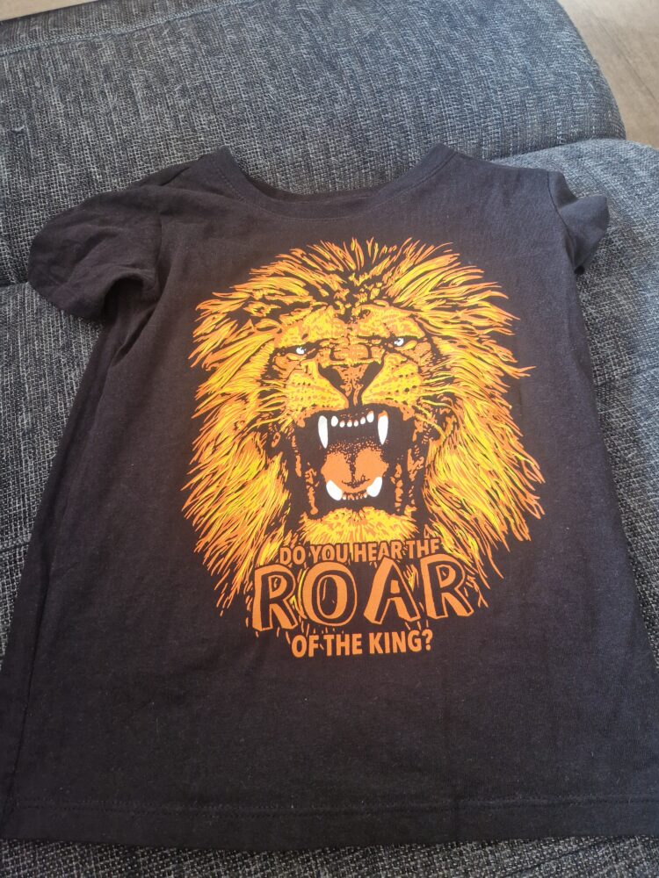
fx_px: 584
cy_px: 439
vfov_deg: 73.9
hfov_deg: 58.9
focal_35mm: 23
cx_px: 330
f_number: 1.8
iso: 64
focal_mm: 5.4
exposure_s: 1/100
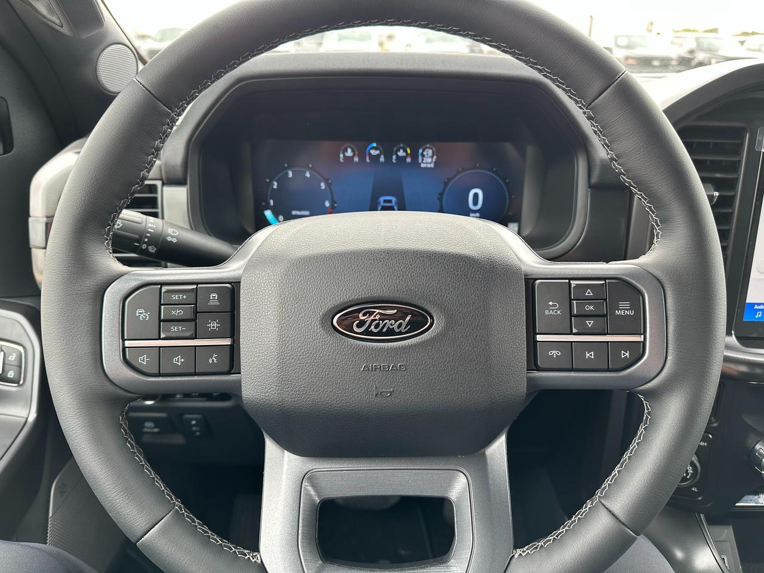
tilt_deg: -23.8
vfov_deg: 56.8
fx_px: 530
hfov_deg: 71.6
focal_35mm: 24
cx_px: 382
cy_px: 286
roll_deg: -1.0
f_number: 1.78
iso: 100
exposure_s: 1/135
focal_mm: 6.86
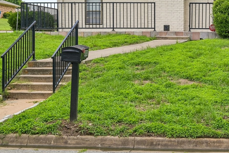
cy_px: -1
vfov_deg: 20.5
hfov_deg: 29.4
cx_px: 229
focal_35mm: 64
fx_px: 407
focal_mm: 30
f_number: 8
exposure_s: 1/640
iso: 400
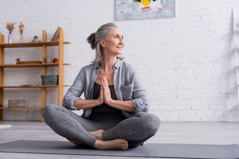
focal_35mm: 50
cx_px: 120
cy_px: 80
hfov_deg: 39.6
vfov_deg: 27.0
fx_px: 332
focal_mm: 50
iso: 64
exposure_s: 1/200
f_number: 4
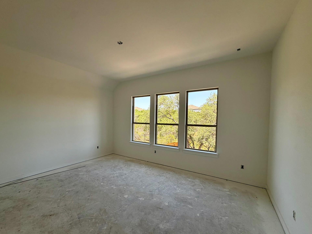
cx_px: 145
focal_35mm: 15
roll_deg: +0.1
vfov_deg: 81.7
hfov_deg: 98.0
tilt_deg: -1.6
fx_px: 135
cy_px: 122
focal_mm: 2.22
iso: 64
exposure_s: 1/121
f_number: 2.2
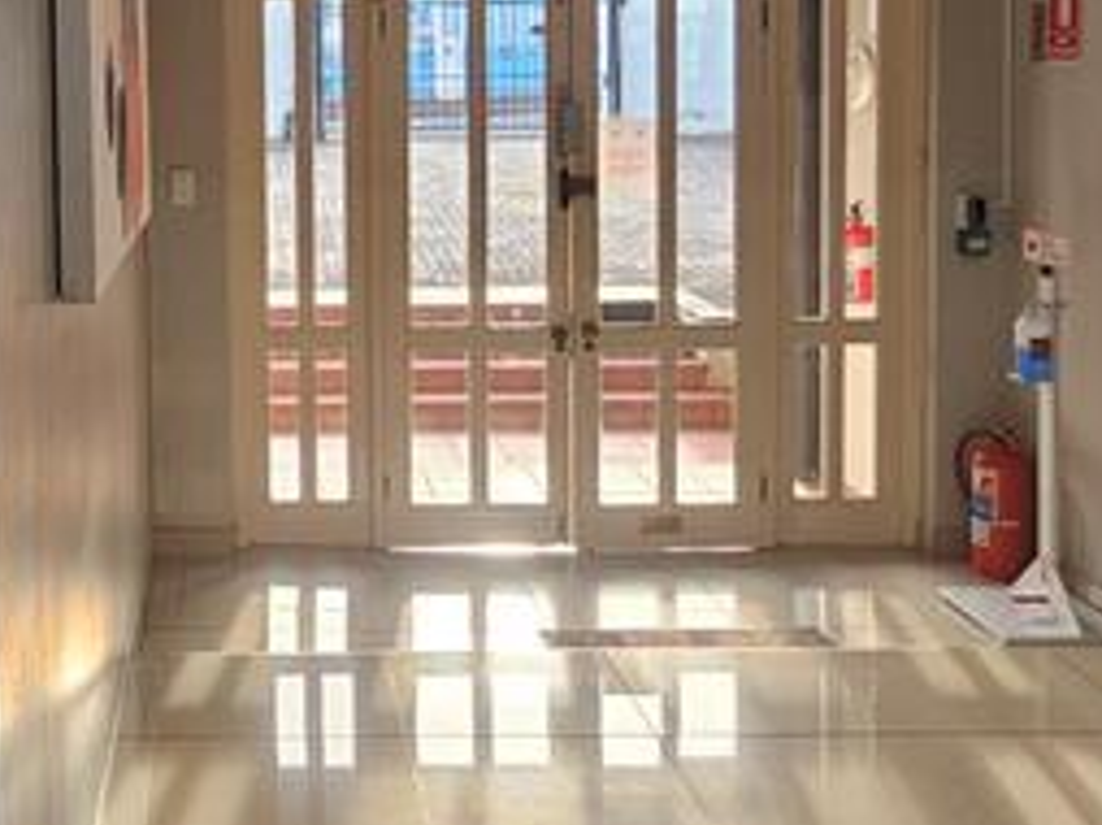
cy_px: 182
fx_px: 1304
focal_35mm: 41
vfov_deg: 34.2
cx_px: 187
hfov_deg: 43.2
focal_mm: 2.2
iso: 64
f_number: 2.2
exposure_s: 1/50
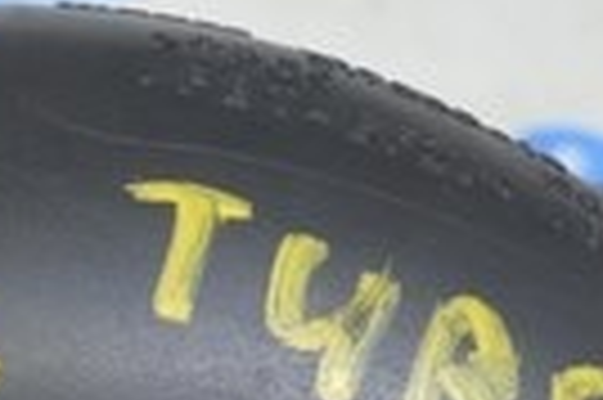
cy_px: 1013
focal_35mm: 333
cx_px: -716
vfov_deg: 4.0
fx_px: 5568
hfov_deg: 6.0
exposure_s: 1/20
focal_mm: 29
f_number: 5.6
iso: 400
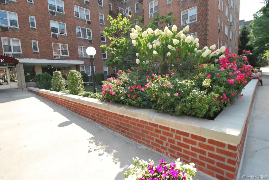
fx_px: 112
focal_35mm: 15
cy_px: 90
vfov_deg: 77.5
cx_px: 134
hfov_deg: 100.3
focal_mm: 10
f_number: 6.3
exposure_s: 1/1600
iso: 1600
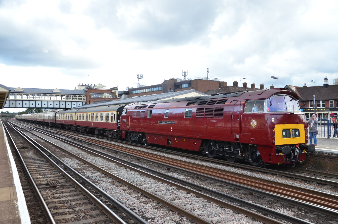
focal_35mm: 33
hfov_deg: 57.3
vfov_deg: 39.8
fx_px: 309
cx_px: 169
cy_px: 112
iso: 800
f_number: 4
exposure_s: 1/1000
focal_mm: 22
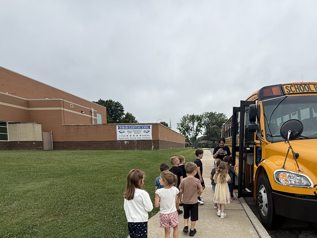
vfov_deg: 61.9
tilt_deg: -4.8
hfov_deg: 77.0
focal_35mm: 21
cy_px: 159
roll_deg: +1.1
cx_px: 205
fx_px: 192
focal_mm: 2.22
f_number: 2.2
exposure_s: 1/853
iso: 50
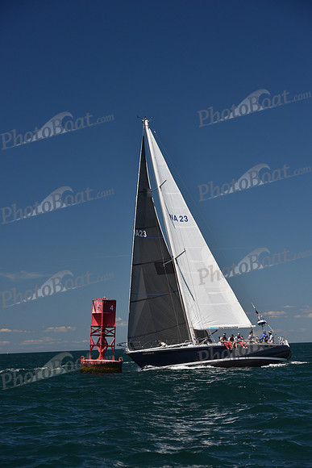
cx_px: 156
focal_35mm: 95
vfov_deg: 21.5
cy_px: 234
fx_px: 1234
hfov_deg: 14.4
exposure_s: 1/800
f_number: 6.3
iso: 250
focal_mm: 95
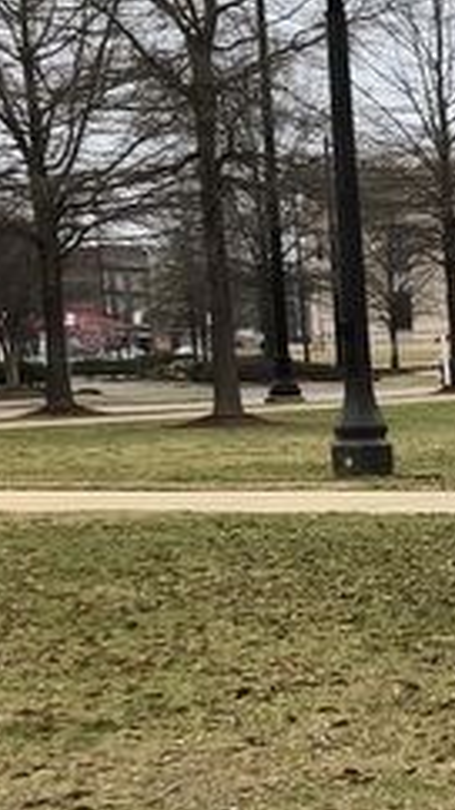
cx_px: 1258
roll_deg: +1.8
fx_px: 2168
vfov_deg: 20.9
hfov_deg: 9.8
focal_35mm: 101
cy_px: 643
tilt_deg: -5.4
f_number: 1.8
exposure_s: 1/311
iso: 20
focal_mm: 4
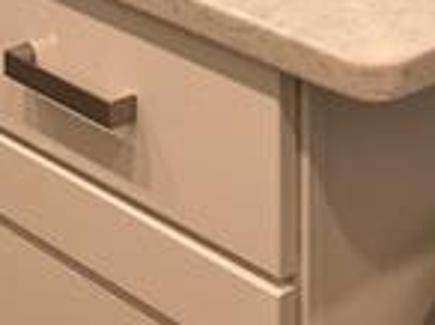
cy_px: -486
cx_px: 232
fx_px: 1719
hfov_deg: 14.4
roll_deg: +1.8
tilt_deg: -3.9
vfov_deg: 9.5
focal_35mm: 137
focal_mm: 5.1
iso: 125
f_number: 1.6
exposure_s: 1/120
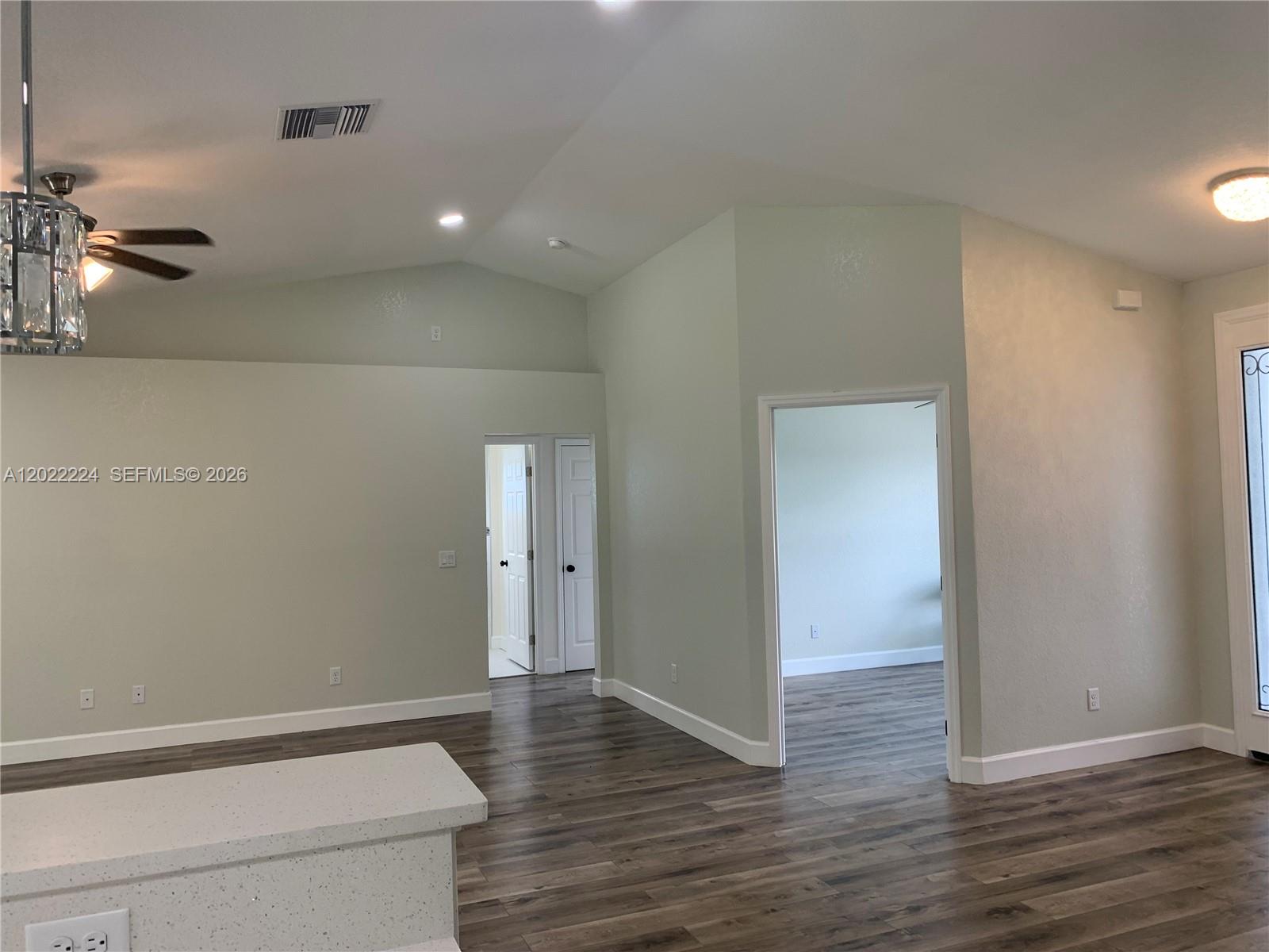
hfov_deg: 67.3
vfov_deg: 53.1
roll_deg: +1.5
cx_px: 634
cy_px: 476
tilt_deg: +1.1
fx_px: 953
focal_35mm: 26
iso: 50
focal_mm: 4.25
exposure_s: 1/60
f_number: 1.8
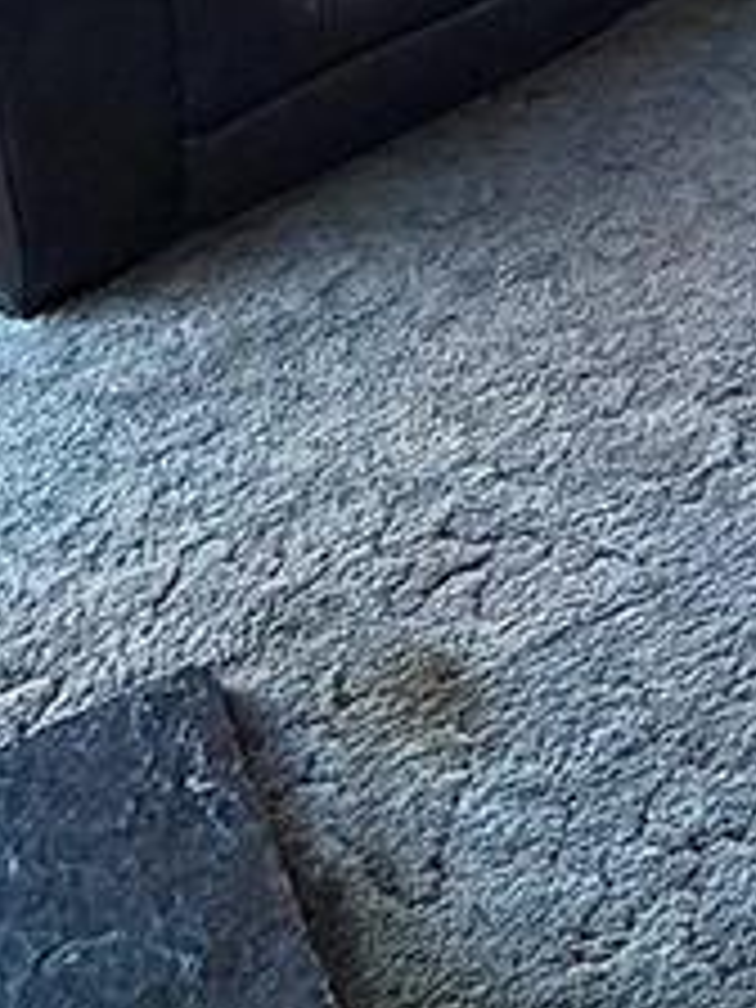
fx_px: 2184
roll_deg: -1.4
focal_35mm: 75
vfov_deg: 22.2
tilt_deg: -15.2
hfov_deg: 15.2
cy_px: -436
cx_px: 1584
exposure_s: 1/60
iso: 200
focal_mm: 2.22
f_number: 2.2
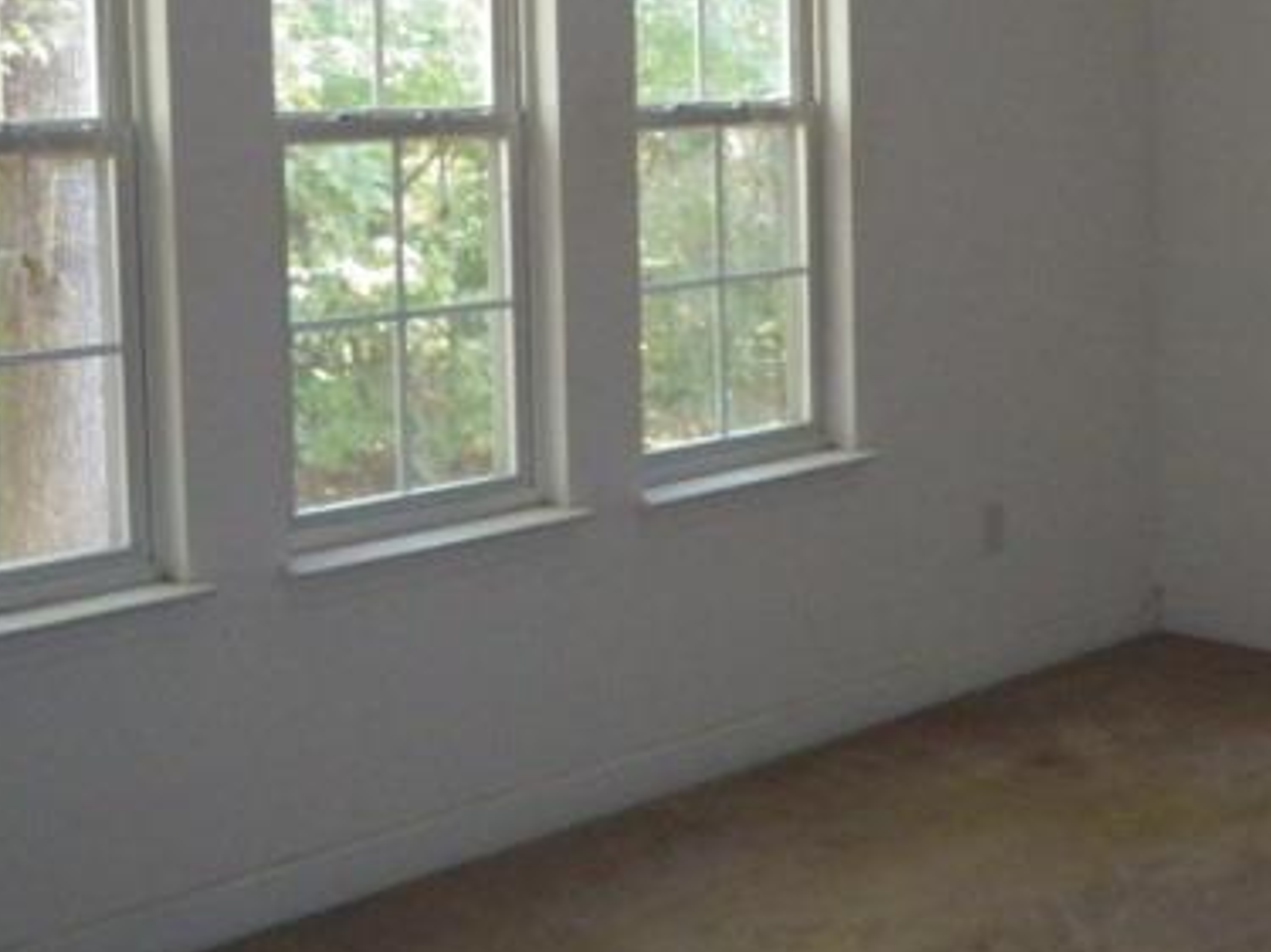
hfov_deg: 32.1
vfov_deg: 24.7
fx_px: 2129
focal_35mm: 58
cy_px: 159
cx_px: 1057
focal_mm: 6.1
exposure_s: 1/50
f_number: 3.8
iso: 1600
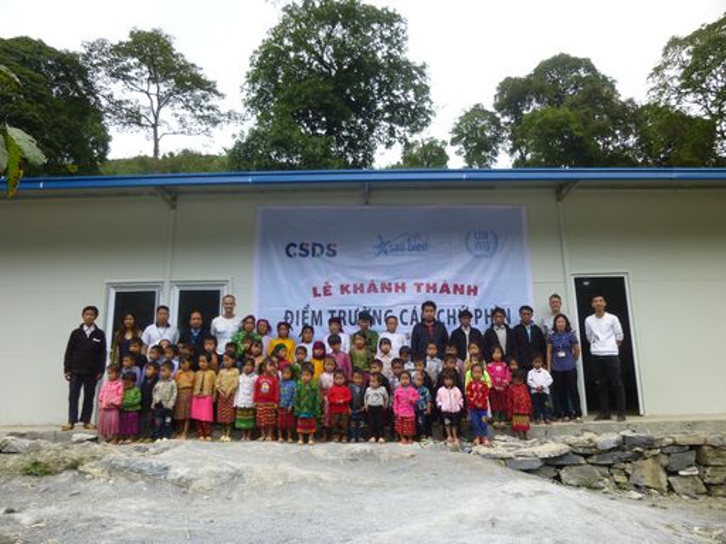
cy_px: 272
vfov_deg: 54.9
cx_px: 363
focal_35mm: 25
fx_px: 524
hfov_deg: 69.4
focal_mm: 4.5
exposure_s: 1/400
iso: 100
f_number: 3.1
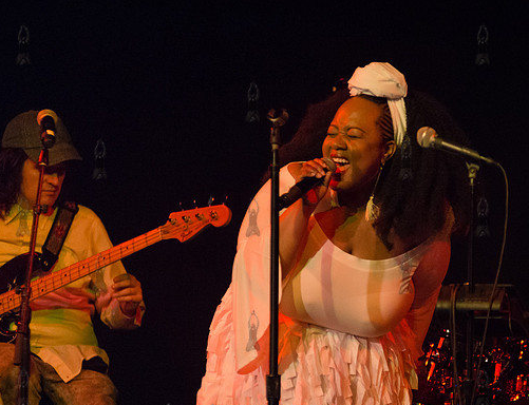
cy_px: 211
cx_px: 358
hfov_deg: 6.1
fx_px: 4945
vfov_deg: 4.7
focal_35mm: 321
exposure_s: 1/320
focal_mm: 200
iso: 4000
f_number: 2.8
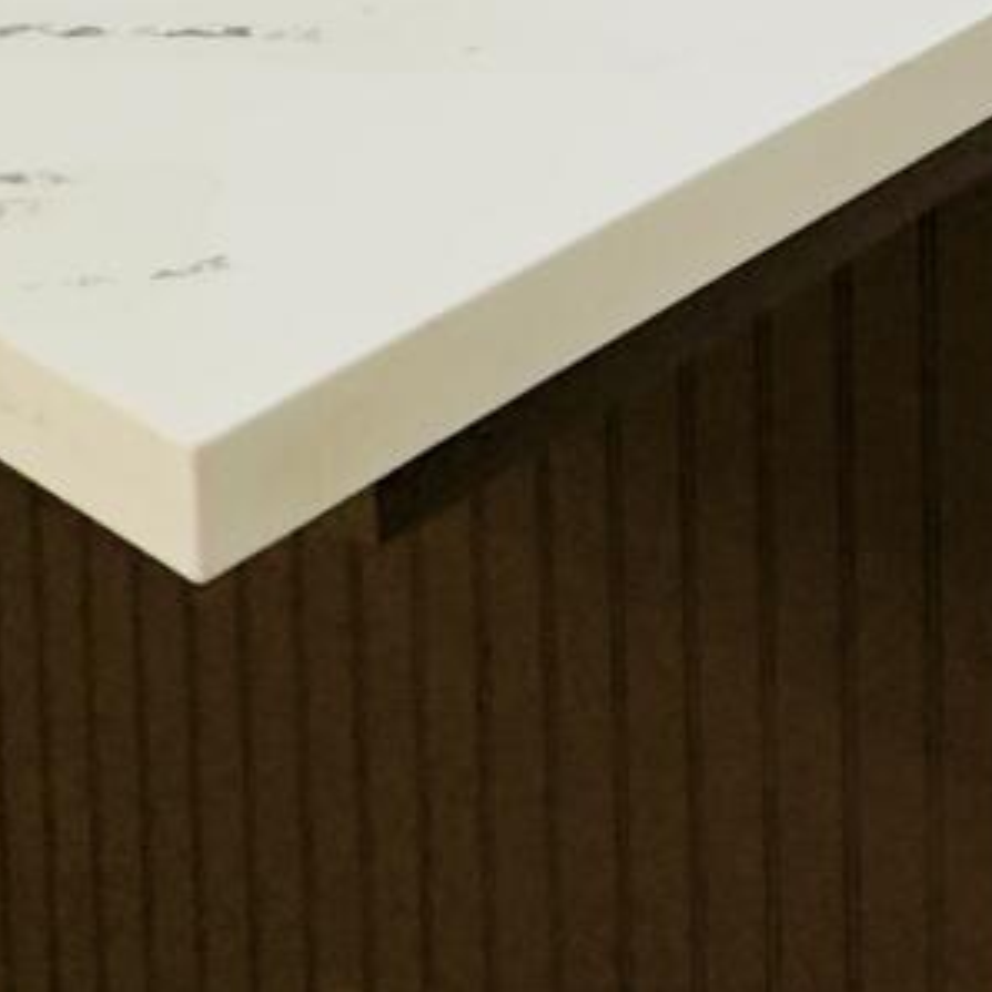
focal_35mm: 83
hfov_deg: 18.7
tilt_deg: -4.9
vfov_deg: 16.3
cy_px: -965
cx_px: 1448
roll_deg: +0.2
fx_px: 2691
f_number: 2.2
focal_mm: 2.22
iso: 400
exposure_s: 1/60
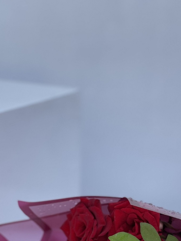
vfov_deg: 13.6
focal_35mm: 142
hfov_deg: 10.4
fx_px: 990
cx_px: 135
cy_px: 266
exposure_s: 1/686
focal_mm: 7.5
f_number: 2.2
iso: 32
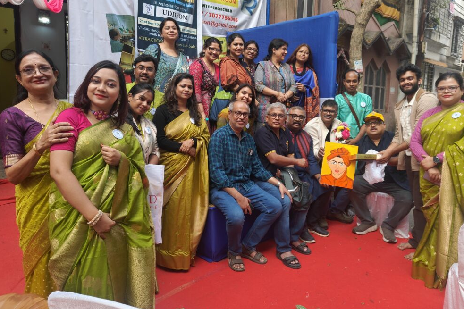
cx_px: 240
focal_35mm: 26
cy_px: 131
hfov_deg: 69.4
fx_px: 335
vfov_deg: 49.4
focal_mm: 5.59
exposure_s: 1/100
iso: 80
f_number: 1.8
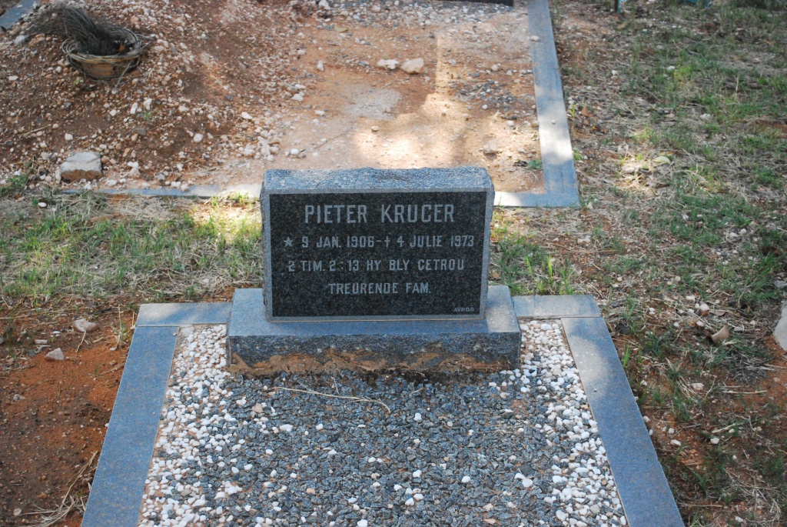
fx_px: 1182
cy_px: 264
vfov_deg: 25.1
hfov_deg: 36.8
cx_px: 394
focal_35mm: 54
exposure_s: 1/1250
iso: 1600
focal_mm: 36
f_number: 5.3
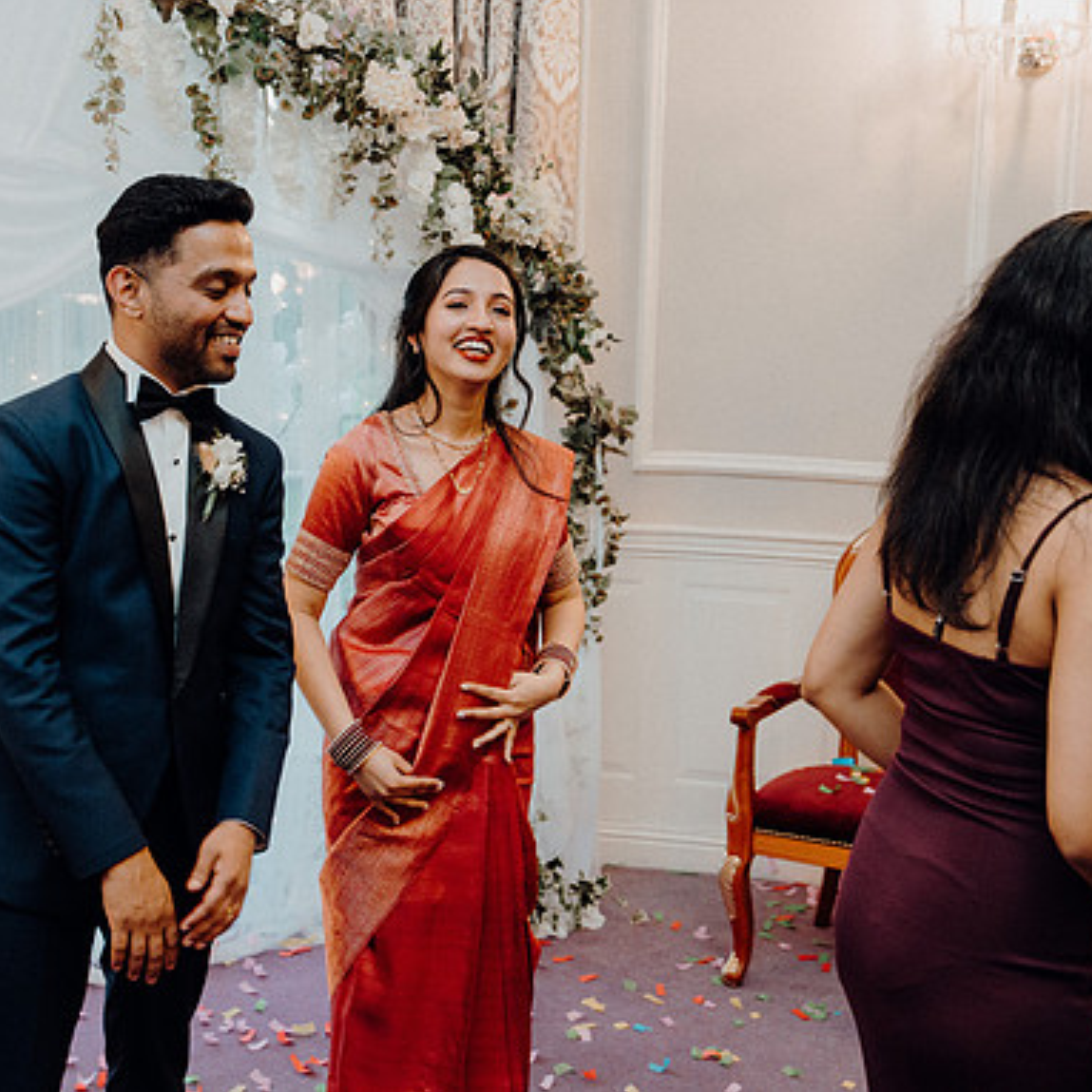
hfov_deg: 37.5
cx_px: 476
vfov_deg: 37.6
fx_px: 1606
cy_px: 543
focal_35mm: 45
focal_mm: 35
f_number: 3.5
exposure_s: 1/200
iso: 2500
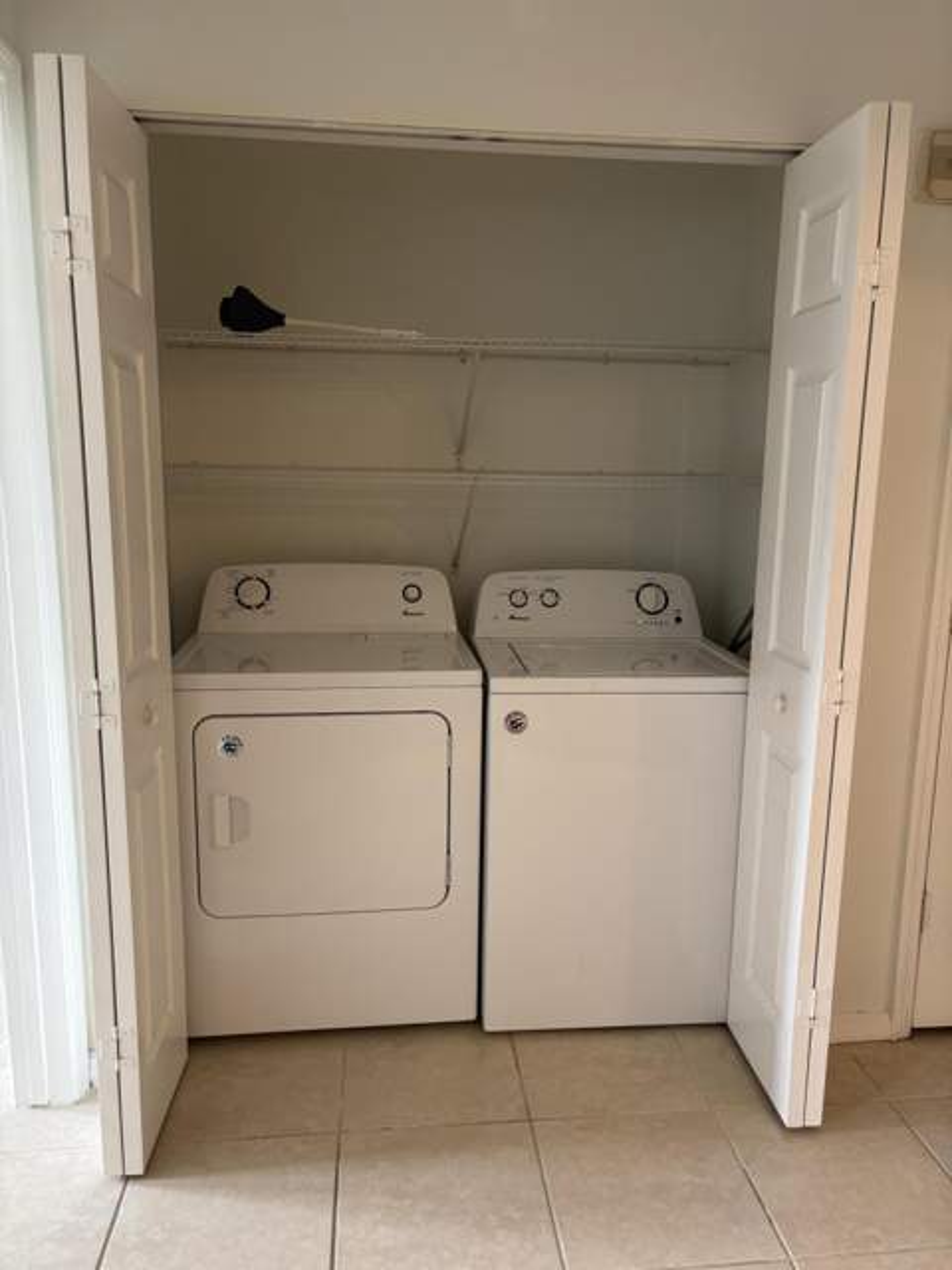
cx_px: 476
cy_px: 635
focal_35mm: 26
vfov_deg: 67.3
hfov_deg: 53.1
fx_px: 953
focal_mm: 5.96
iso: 160
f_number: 1.6
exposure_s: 1/60
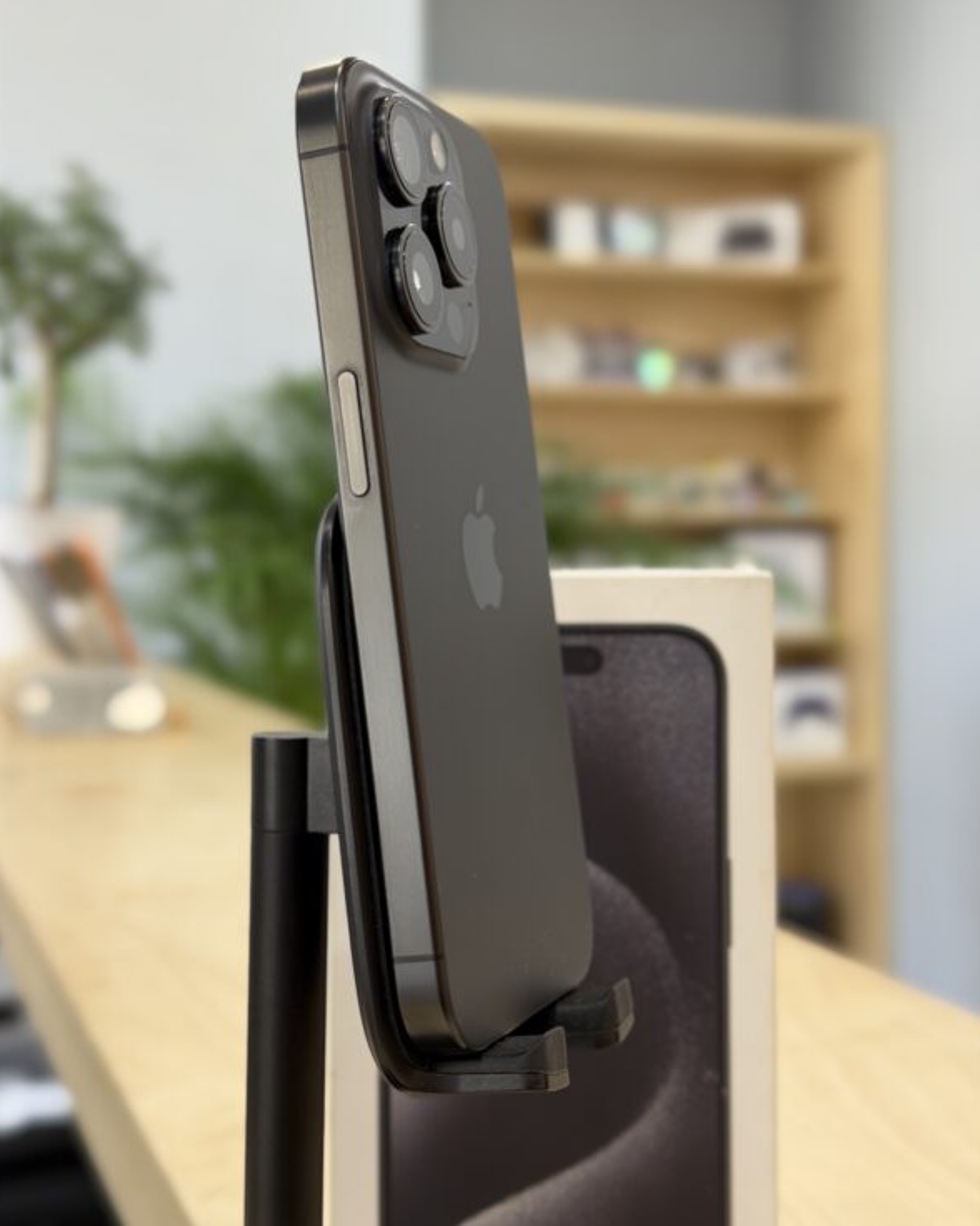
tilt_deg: -1.2
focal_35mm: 51
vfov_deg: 36.6
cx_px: 483
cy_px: 562
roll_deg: +0.0
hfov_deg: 29.7
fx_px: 1849
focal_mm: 6.76
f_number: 1.78
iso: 100
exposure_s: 1/69
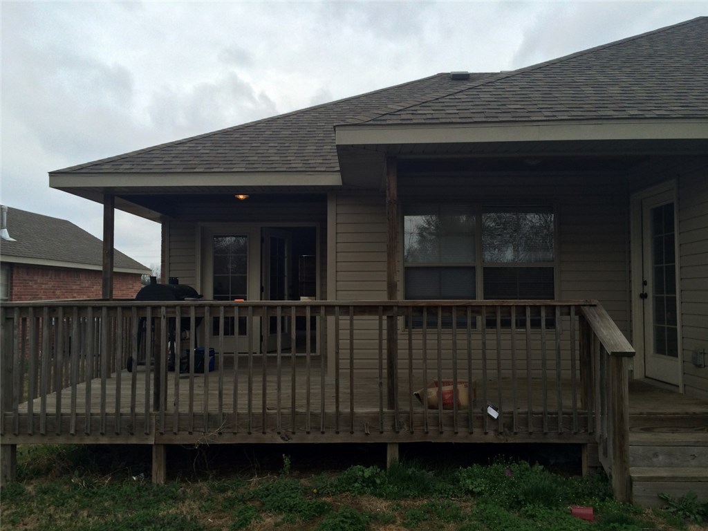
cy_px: 266
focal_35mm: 30
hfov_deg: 60.0
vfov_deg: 46.8
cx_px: 354
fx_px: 614
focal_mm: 4.12
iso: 40
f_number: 2.2
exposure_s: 1/1172
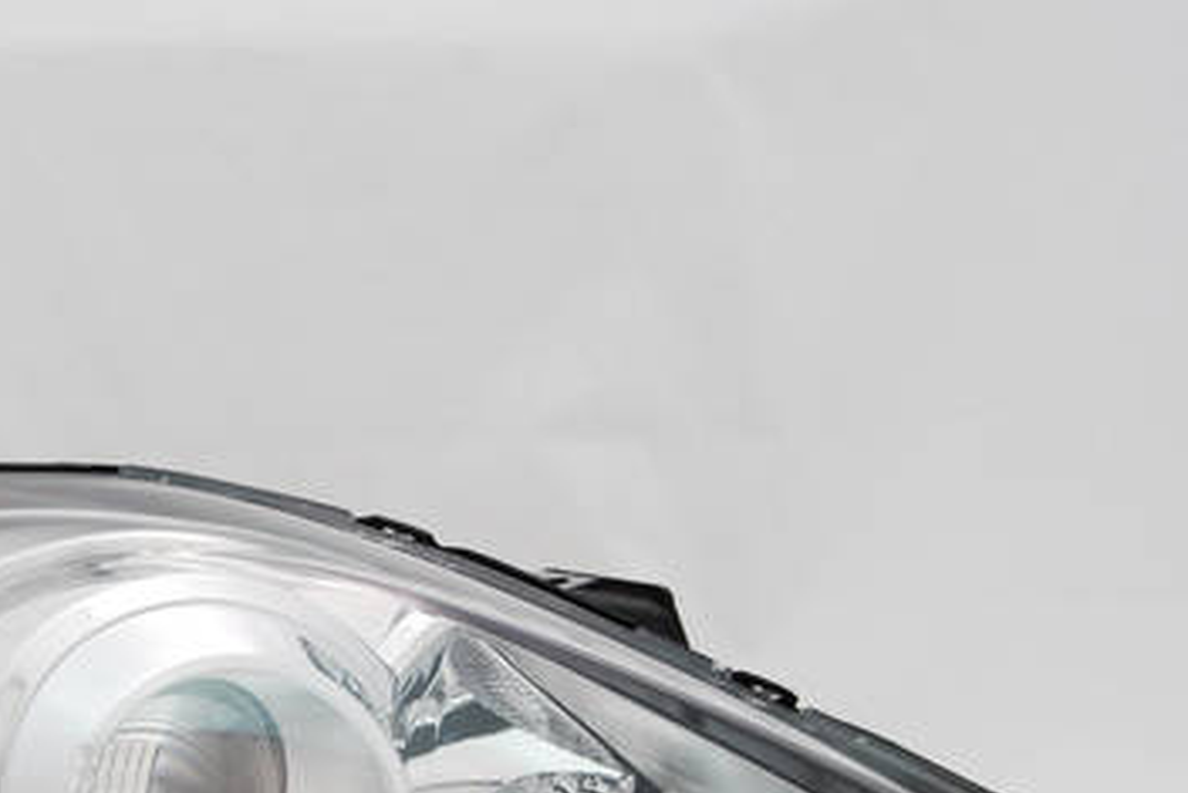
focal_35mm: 71
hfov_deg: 27.7
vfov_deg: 18.9
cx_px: 199
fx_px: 2344
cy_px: 715
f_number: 11
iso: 100
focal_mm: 26
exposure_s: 1/1.3
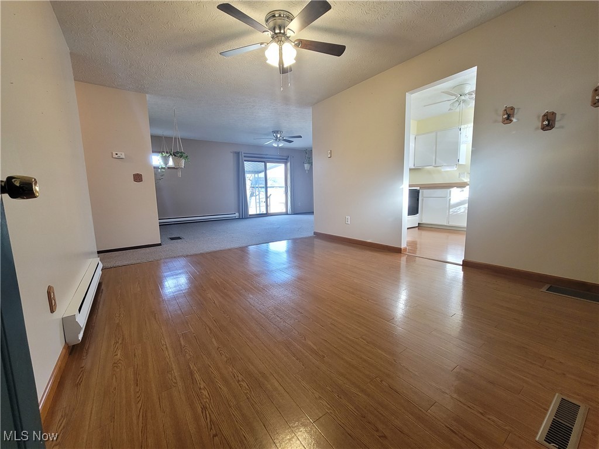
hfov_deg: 106.2
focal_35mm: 13
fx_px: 225
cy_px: 224
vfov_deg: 89.9
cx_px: 300
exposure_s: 1/60
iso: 320
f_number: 2.2
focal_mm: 2.2
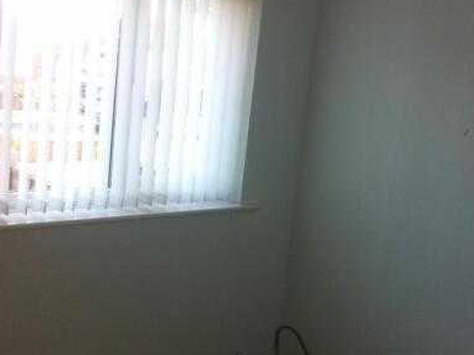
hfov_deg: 35.7
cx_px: 332
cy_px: 174
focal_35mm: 53
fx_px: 725
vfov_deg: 27.5
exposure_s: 1/30
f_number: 2.8
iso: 100
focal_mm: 3.85
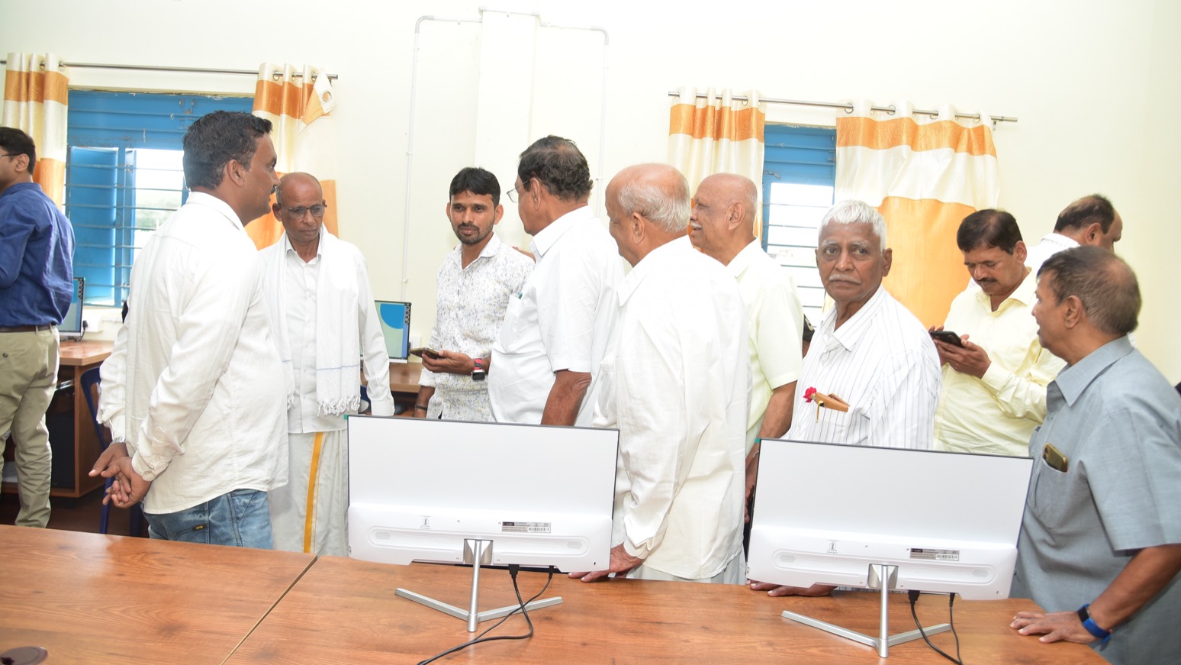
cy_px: 286
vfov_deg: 44.3
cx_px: 591
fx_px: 814
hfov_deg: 71.9
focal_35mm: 26
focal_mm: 24
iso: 640
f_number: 4
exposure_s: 1/125
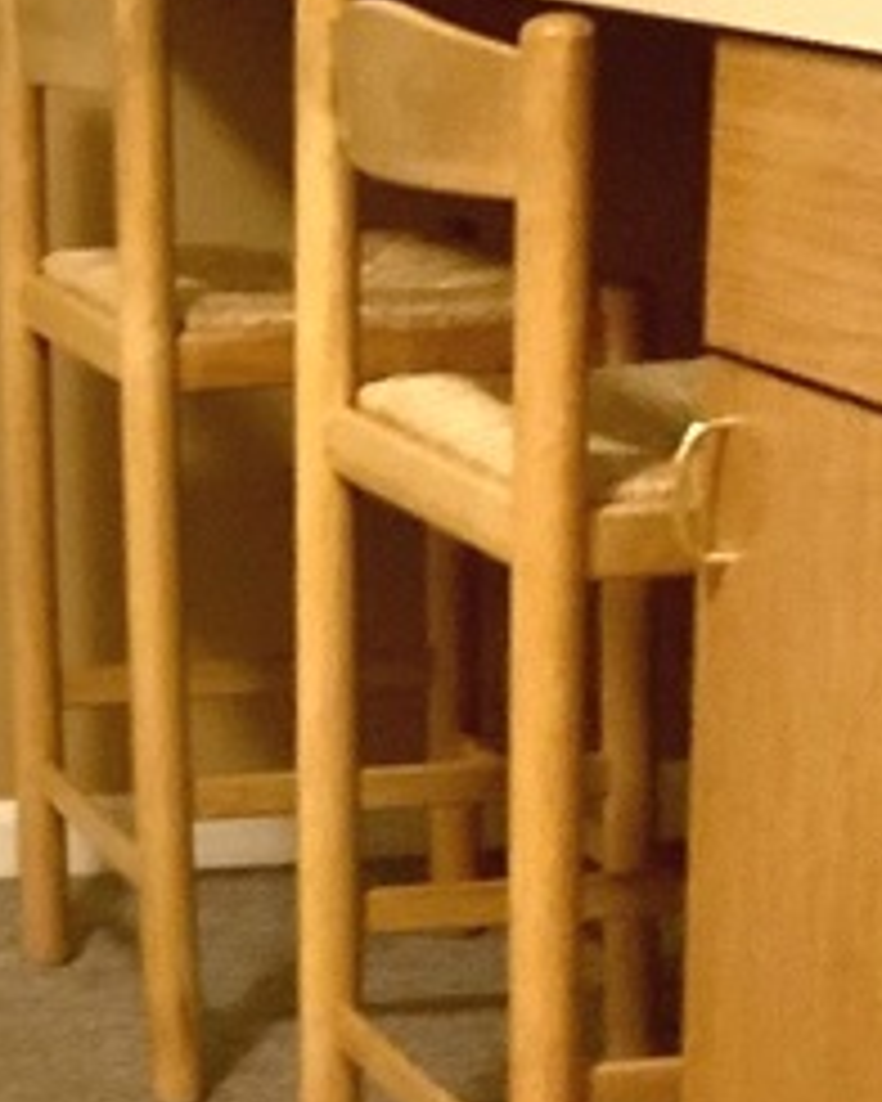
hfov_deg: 11.2
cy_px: 486
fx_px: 4079
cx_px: -850
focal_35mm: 125
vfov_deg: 15.4
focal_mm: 3
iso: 320
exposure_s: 1/40
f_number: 1.8
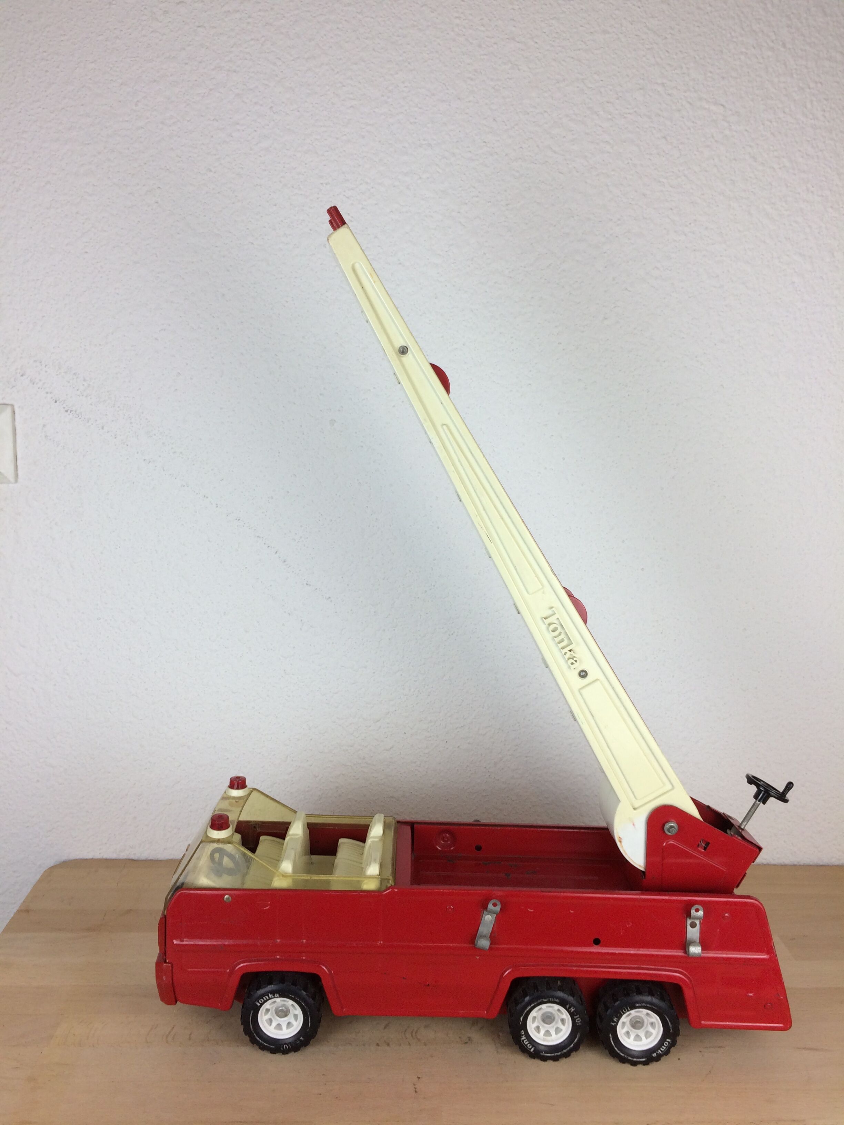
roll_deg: -0.5
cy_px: 562
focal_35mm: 29
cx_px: 422
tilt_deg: -10.2
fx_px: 943
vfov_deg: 61.7
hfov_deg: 48.2
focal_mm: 4.15
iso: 50
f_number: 2.2
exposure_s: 1/100
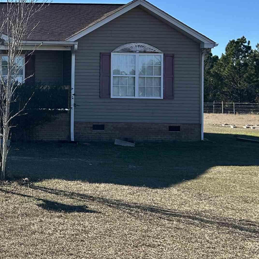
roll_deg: -0.9
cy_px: 85
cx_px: -54
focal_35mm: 66
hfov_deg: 23.7
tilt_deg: +2.1
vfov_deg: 26.0
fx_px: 559
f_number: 1.5
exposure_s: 1/4630
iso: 50
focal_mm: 5.7
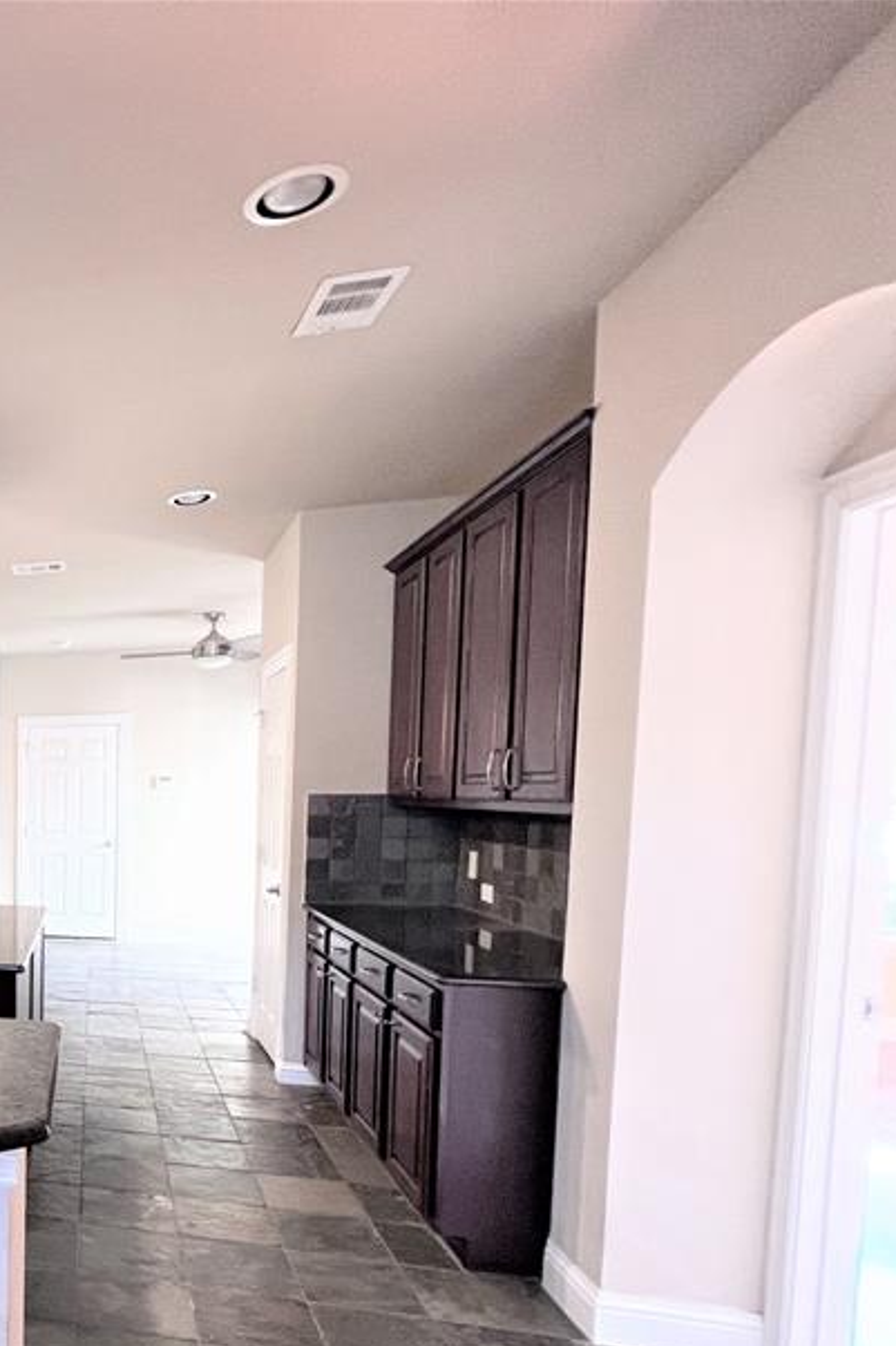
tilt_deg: -4.1
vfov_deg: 74.6
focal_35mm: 23
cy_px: 856
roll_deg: +0.6
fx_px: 859
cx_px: -201
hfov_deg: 38.8
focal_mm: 1.57
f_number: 1.8
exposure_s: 1/60
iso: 320
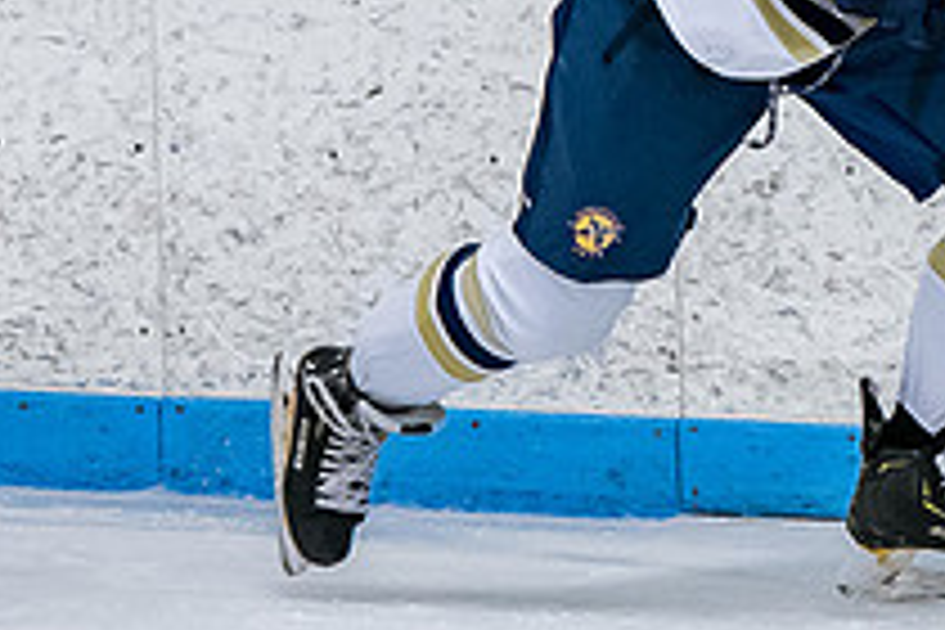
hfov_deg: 2.0
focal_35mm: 1041
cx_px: 970
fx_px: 27324
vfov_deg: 1.3
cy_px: 105
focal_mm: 180
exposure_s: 1/800
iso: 2500
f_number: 3.5
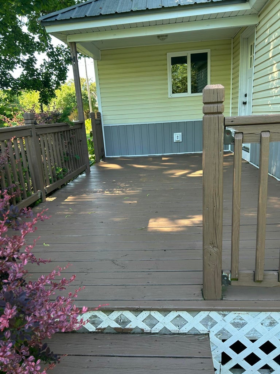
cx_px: 140
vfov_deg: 67.3
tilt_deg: -14.5
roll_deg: +3.7
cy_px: 187
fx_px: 280
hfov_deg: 53.1
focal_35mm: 26
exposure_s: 1/145
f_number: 1.5
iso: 40
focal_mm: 5.7
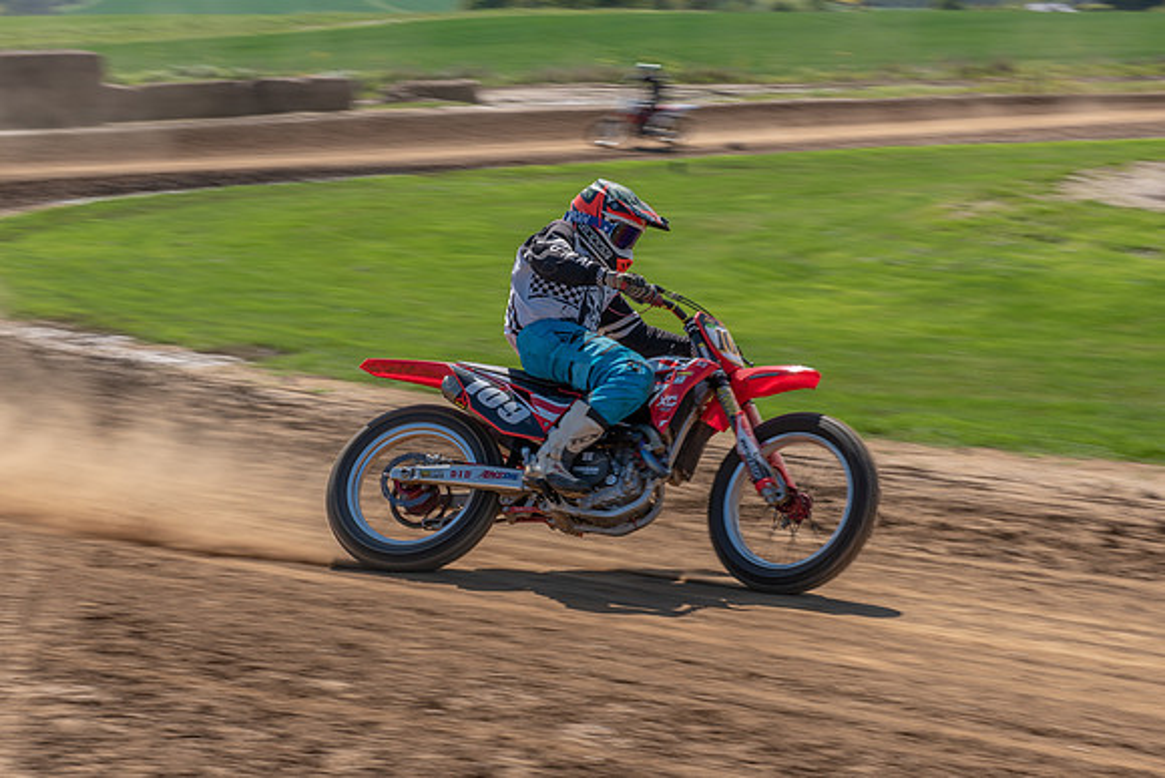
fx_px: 2773
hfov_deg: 23.7
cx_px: 550
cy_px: 433
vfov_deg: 16.0
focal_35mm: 86
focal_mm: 70
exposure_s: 1/160
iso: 100
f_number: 8
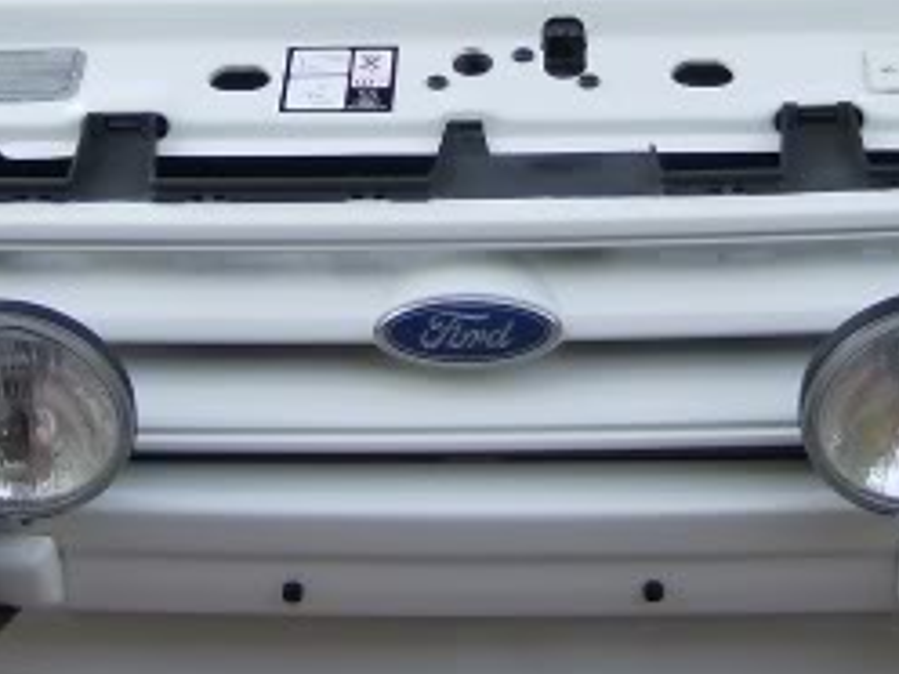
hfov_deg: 21.1
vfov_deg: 15.5
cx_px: 457
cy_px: -36
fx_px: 2415
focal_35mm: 93
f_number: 2.8
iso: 100
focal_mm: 6
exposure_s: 1/214
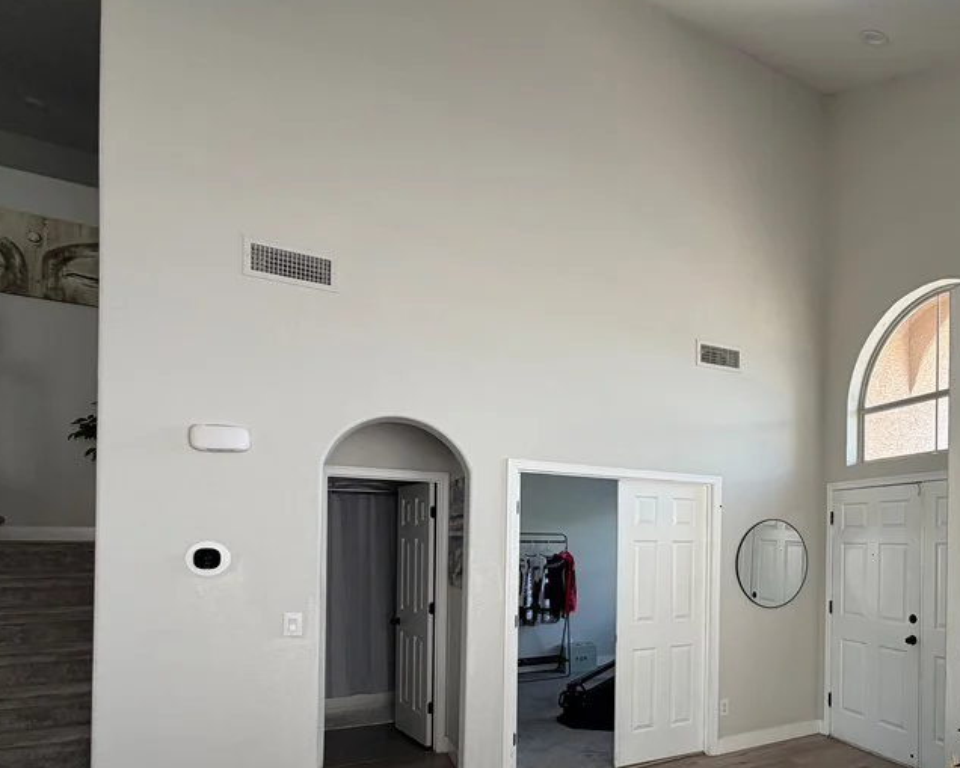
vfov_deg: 60.9
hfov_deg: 69.3
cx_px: 738
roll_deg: -0.6
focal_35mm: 22
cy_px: 539
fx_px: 625
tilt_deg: +0.5
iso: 64
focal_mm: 2.22
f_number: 2.2
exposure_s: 1/121
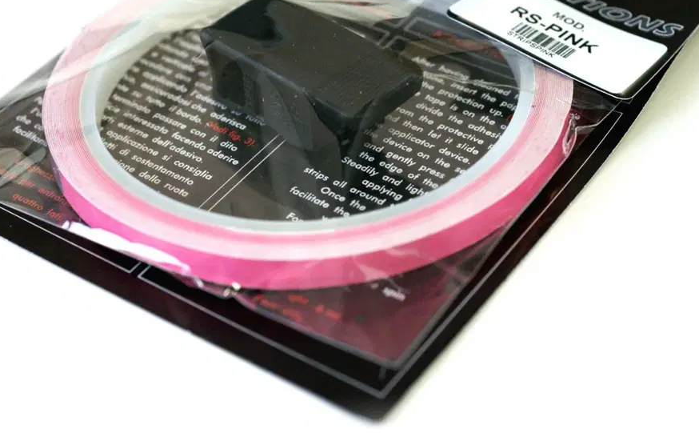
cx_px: 353
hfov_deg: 29.4
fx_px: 1333
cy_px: 132
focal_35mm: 70
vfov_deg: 18.5
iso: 800
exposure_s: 1/60
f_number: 5.6
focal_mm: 50
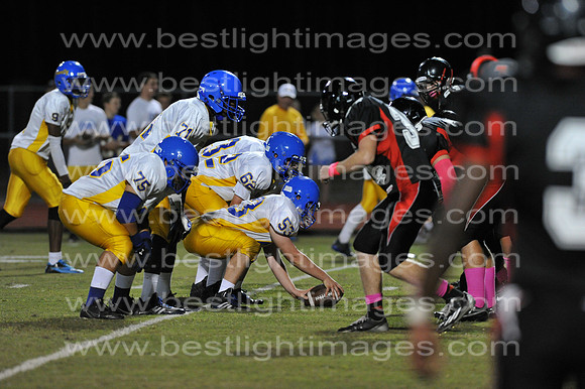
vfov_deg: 4.6
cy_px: 194
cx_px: 292
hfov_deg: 6.9
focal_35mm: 300
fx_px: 4872
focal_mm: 300
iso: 6400
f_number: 4
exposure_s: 1/500
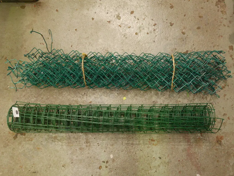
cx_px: 117
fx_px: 216
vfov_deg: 44.2
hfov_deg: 56.8
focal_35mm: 32
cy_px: 88
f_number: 4
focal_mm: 16
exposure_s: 1/200
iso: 3200
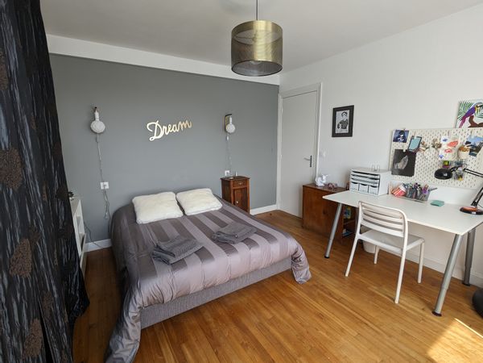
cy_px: 182
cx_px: 242
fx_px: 223
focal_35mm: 16
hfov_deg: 94.5
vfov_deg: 78.1
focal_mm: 2.35
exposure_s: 1/100
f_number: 2.2
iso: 43
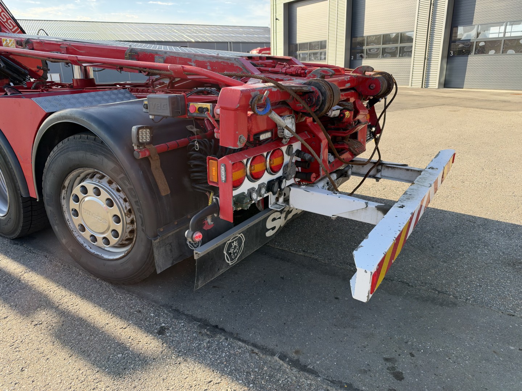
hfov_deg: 71.6
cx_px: 261
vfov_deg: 56.8
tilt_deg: -18.5
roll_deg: +1.7
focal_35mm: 24
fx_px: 362
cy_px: 196
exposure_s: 1/1353
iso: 100
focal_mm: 6.93
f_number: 1.48
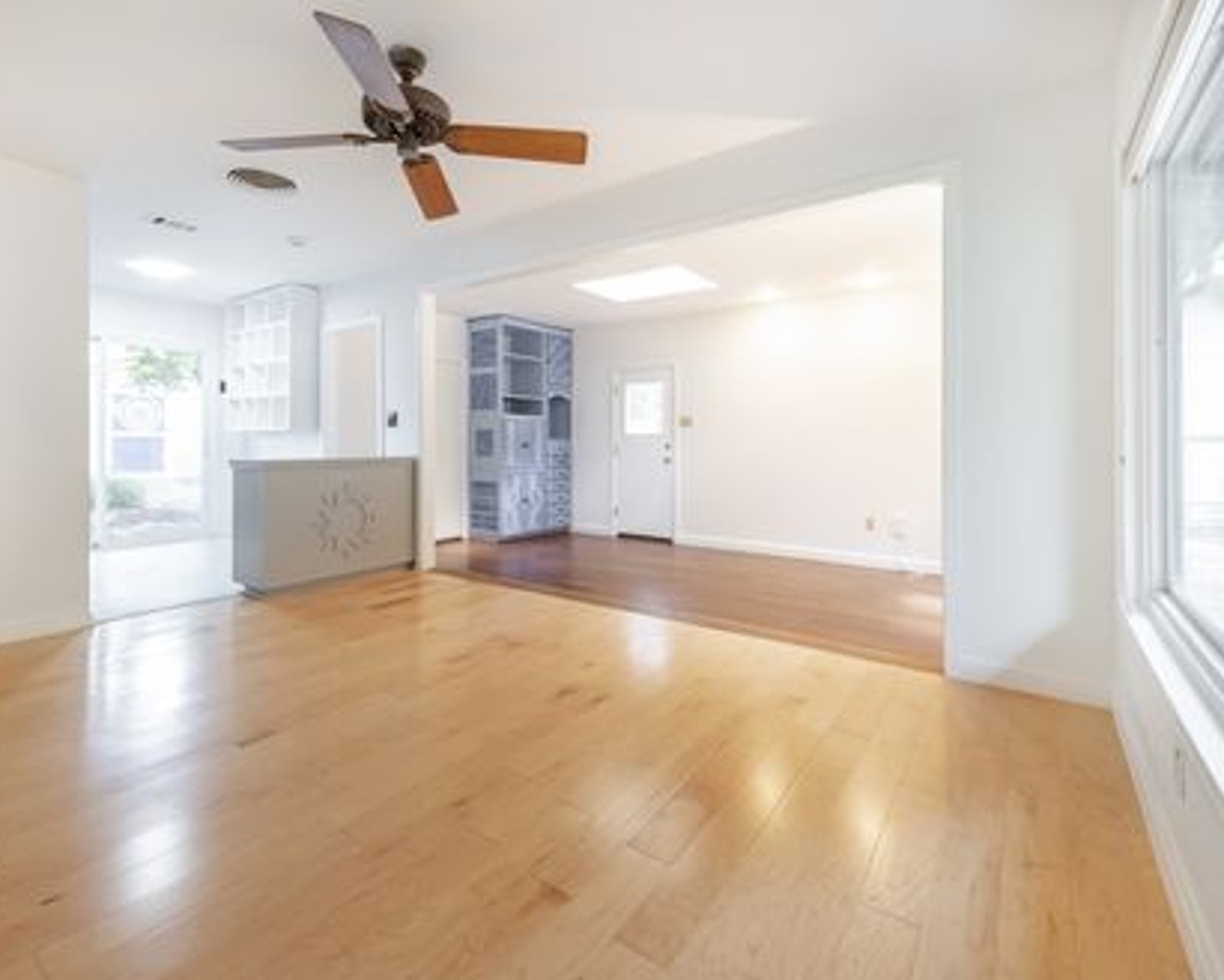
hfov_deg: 92.9
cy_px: 494
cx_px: 561
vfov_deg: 80.4
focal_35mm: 16
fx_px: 580
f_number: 5
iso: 1250
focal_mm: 14
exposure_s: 1/100
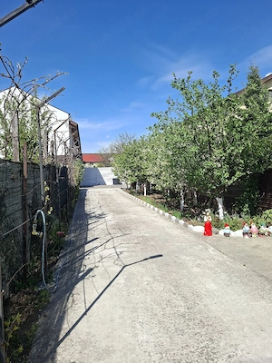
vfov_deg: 73.9
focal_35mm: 23
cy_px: 182
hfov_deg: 58.9
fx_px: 241
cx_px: 136
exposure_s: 1/2000
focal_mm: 5.54
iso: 50
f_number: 1.8
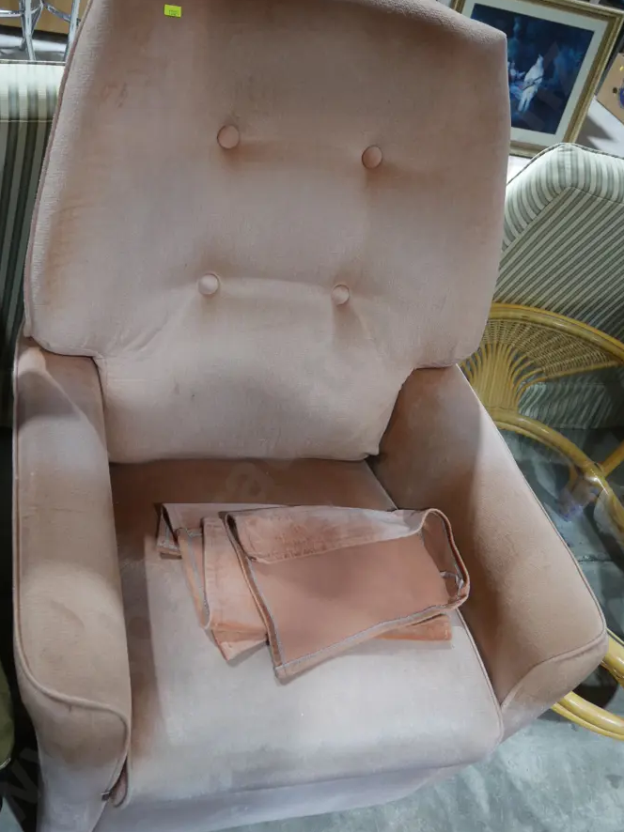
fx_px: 890
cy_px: 439
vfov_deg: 50.1
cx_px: 282
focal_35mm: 37
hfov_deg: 38.6
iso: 640
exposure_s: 1/60
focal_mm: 16
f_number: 3.6
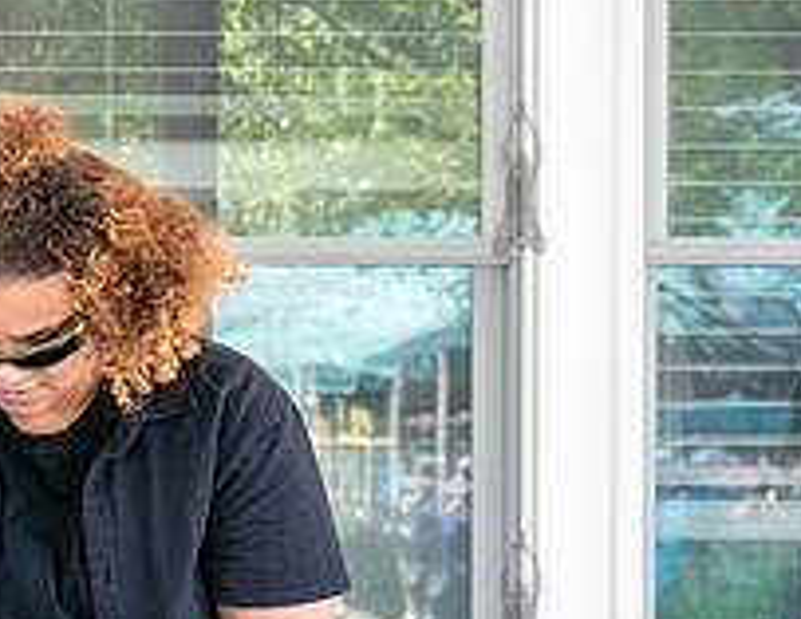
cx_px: -242
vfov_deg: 12.6
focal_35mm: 120
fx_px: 2808
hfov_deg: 15.5
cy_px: 392
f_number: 3.5
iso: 400
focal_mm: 38
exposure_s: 1/40
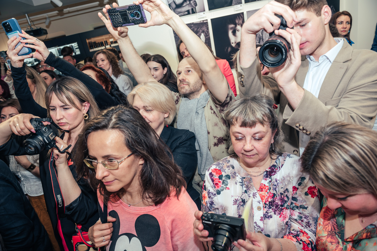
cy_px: 126
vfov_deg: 53.2
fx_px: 251
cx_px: 188
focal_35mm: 24
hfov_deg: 73.7
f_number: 4.5
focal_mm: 24
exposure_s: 1/160
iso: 500
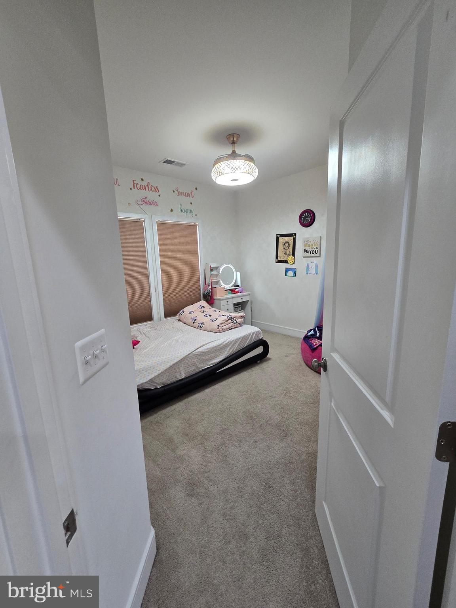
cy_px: 304
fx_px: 228
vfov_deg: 106.2
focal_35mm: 13
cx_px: 228
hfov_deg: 89.9
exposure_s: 1/60
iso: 250
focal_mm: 2.2
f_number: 2.2
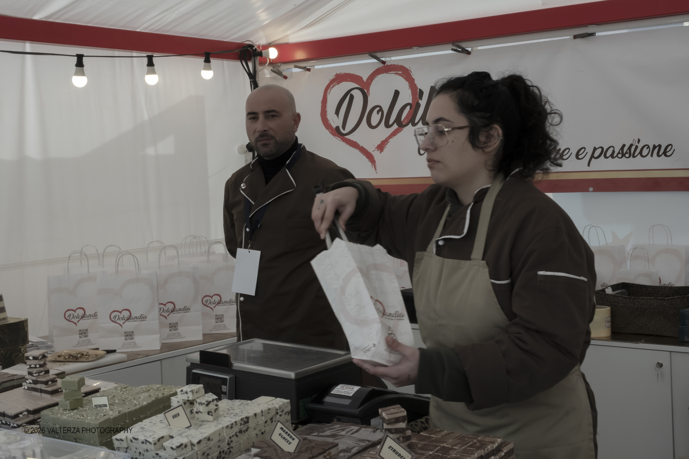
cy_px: 230
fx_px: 842
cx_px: 344
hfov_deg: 44.5
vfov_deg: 30.5
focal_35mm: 44
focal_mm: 29.2
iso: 800
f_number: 18
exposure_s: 1/125
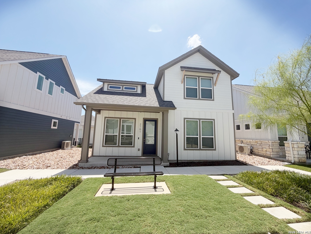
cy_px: 117
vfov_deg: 85.7
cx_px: 156
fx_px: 126
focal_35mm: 14
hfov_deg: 102.1
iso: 20
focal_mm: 2.22
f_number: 2.2
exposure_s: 1/914
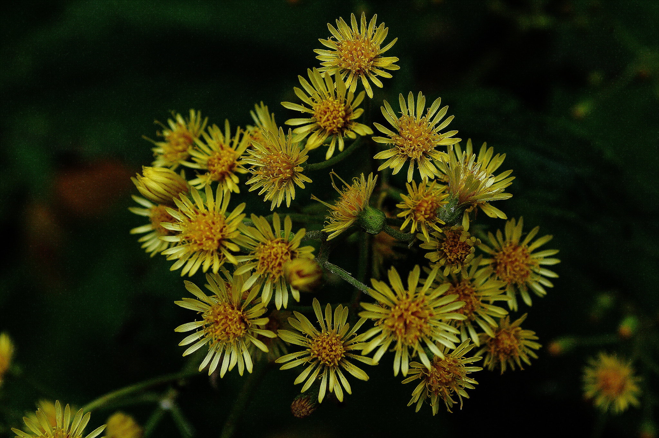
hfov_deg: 26.0
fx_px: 1427
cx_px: 330
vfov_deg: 17.5
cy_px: 219
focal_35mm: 78
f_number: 8
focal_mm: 52
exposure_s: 1/250
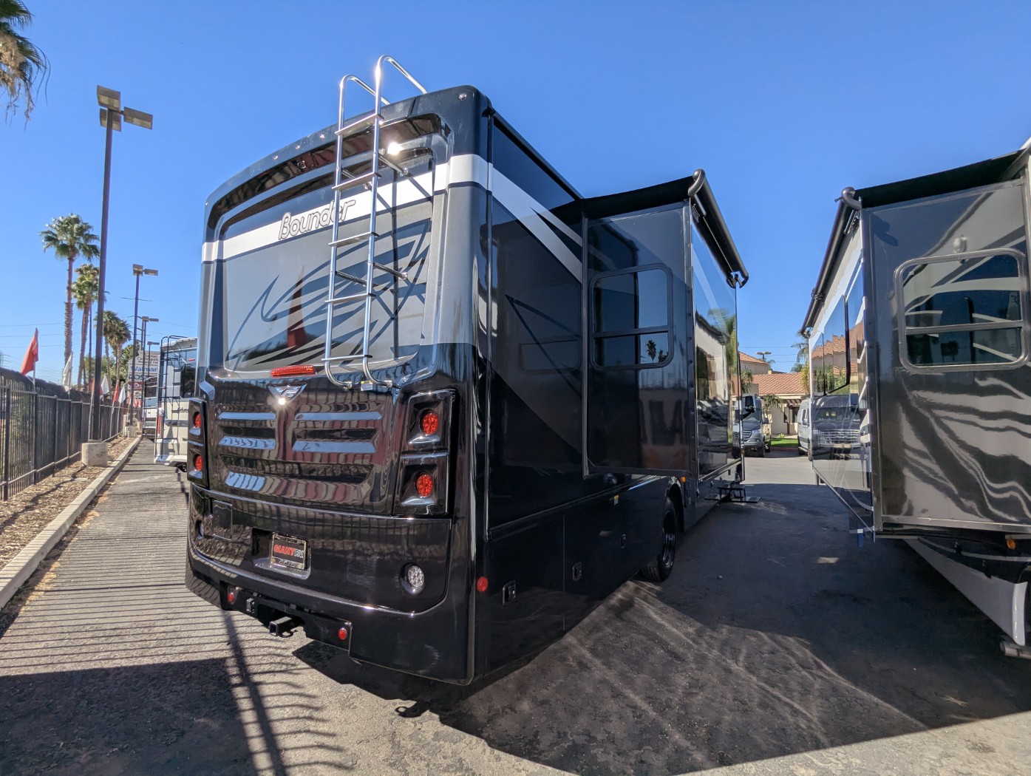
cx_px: 516
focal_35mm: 16
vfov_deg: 78.2
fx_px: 477
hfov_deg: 94.4
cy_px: 388
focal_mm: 2.35
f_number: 2.2
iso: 48
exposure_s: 1/1721
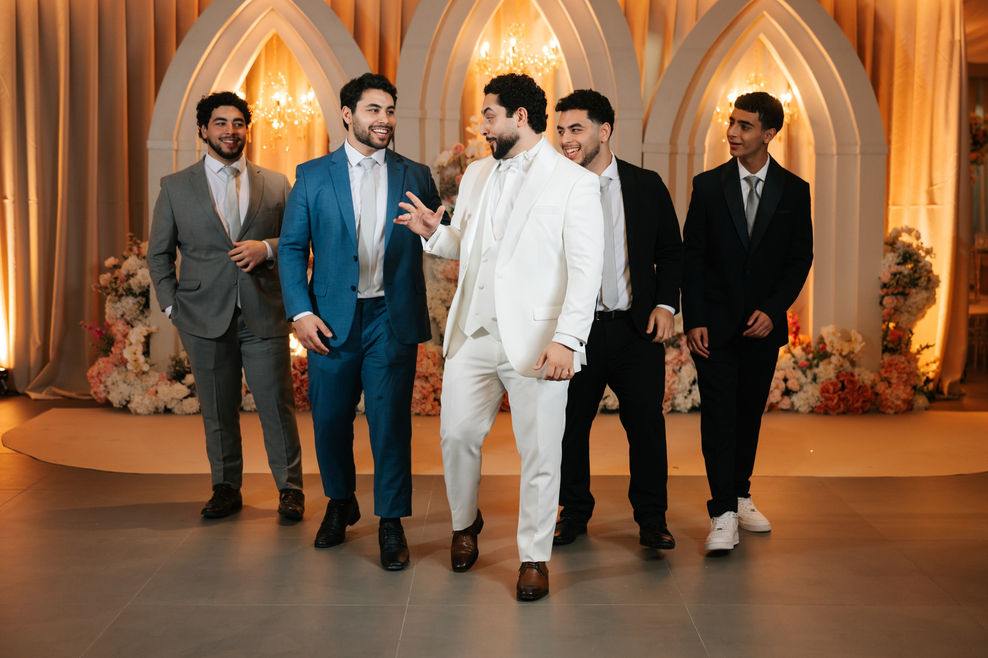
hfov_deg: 39.5
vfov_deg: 26.9
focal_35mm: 50
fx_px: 1376
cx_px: 494
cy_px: 329
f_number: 2.8
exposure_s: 1/200
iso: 400
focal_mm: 48
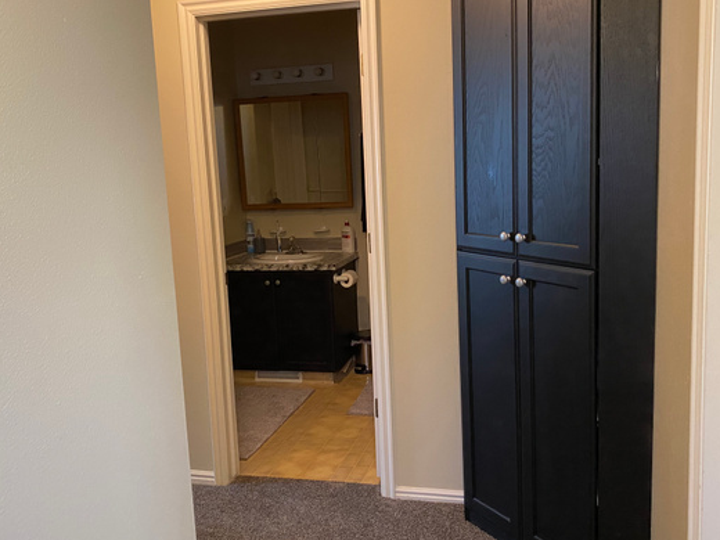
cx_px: 384
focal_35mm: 32
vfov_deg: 44.1
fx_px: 666
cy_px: 251
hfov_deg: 56.8
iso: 400
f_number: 1.8
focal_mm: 4.25
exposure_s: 1/60
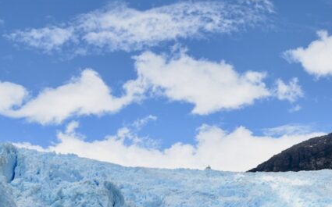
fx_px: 533
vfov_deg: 21.5
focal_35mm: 59
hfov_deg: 34.6
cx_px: 174
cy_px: 187
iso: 200
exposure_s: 1/640
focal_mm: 24
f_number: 8
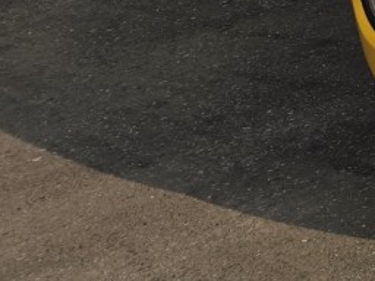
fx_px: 1246
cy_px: -196
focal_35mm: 115
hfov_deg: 12.9
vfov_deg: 12.0
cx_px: 916
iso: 80
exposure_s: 1/6574
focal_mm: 6.25
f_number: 1.7
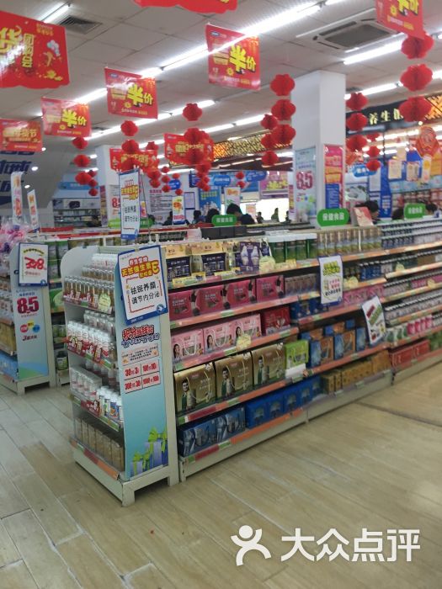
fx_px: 494
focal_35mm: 29
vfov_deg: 61.7
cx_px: 221
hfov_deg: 48.2
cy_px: 294
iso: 50
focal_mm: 4.15
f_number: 2.2
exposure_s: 1/33
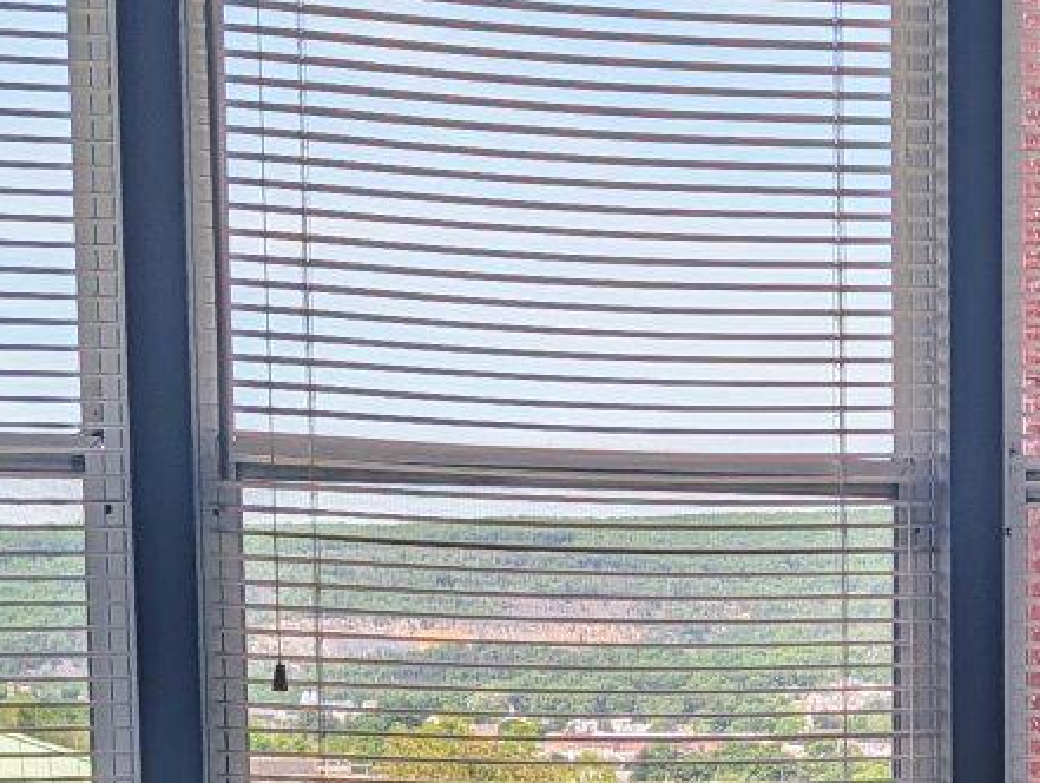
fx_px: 3339
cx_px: 1191
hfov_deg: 17.0
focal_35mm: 111
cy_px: 1127
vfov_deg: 12.8
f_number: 1.68
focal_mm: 6.9
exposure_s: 1/526
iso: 20
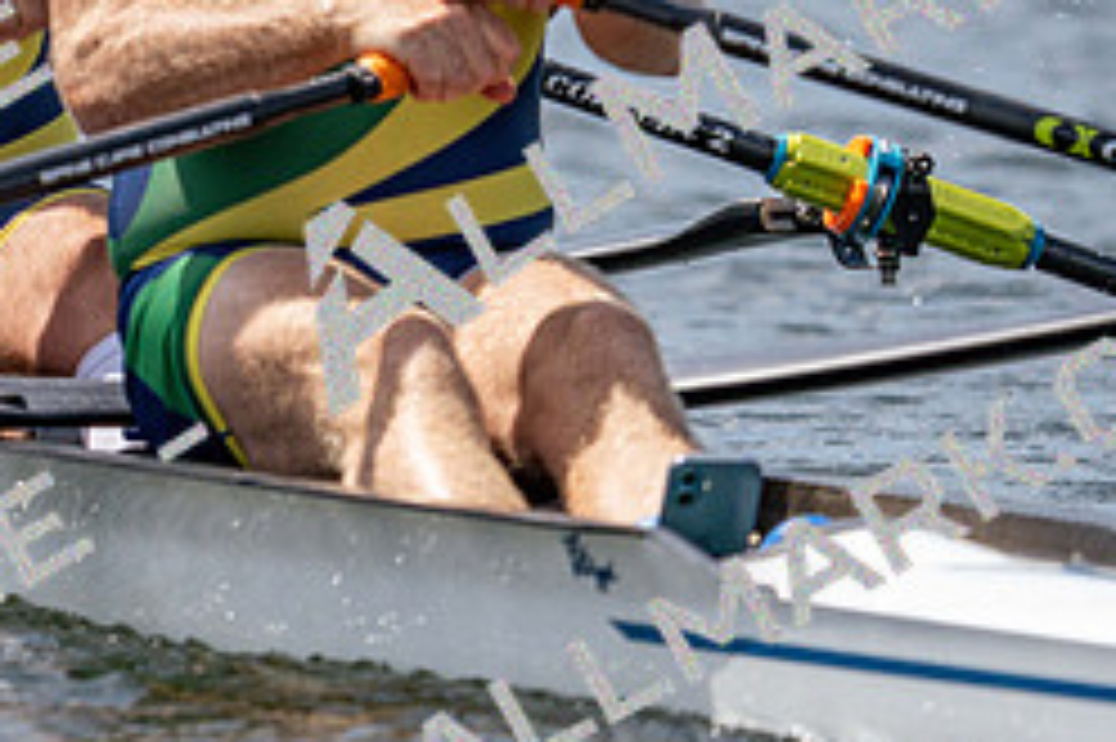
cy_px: -11
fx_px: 24938
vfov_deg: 1.7
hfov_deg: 2.6
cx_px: -81
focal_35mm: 805
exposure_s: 1/2000
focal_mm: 344
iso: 250
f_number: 6.3
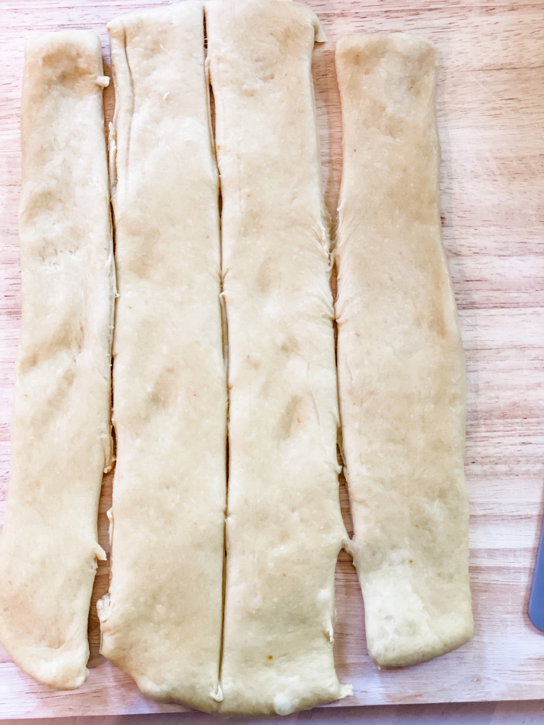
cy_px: 362
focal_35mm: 52
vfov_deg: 36.8
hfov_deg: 28.0
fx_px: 1090
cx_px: 272
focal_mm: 6
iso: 200
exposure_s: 1/40
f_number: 2
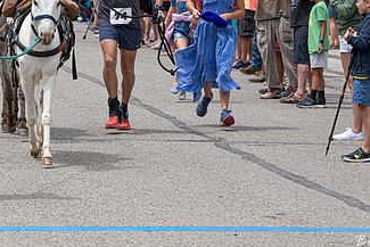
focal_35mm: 253
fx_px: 2601
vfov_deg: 5.4
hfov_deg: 8.1
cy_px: 53
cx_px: 107
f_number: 9
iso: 72
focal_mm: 130
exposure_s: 1/400
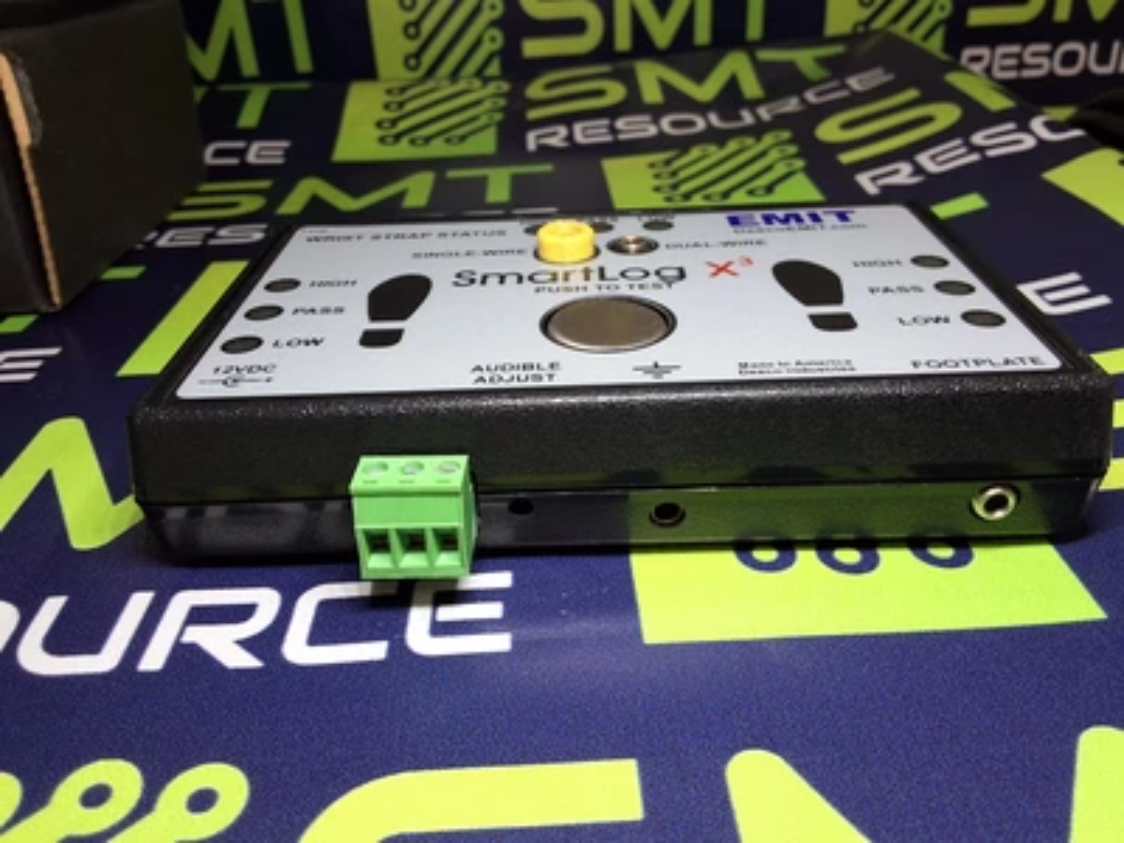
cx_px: 562
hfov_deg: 63.4
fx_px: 909
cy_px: 422
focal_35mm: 28
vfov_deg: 49.7
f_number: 1.9
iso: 40
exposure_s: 1/60
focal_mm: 2.91
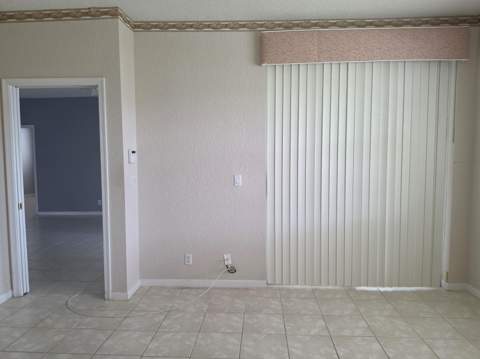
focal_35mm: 23
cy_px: 180
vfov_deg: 58.8
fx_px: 319
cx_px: 240
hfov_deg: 74.0
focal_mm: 6.5
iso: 250
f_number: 1.4
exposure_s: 1/240
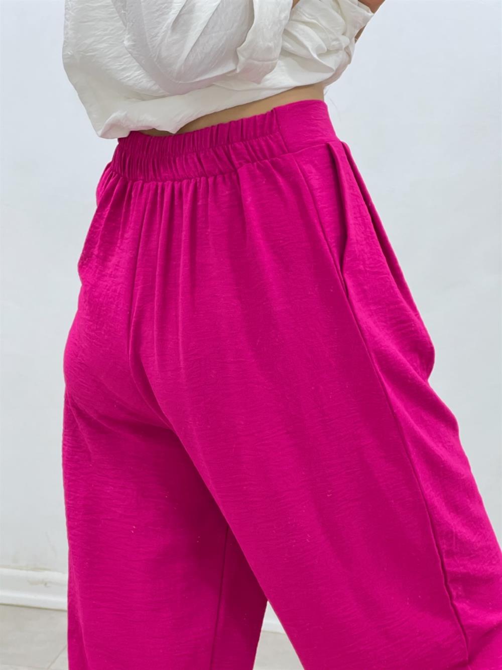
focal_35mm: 77
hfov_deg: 19.1
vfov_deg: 25.3
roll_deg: -1.0
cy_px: 335
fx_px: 1489
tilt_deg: -39.0
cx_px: 251
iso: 640
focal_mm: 9
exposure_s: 1/50
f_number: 2.8
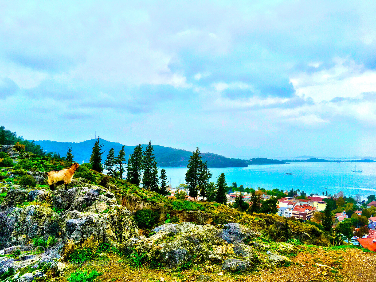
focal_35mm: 29
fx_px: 315
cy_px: 141
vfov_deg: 48.2
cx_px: 188
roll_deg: -0.1
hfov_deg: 61.7
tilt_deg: +2.2
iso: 40
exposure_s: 1/100
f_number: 2.2
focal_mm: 4.15
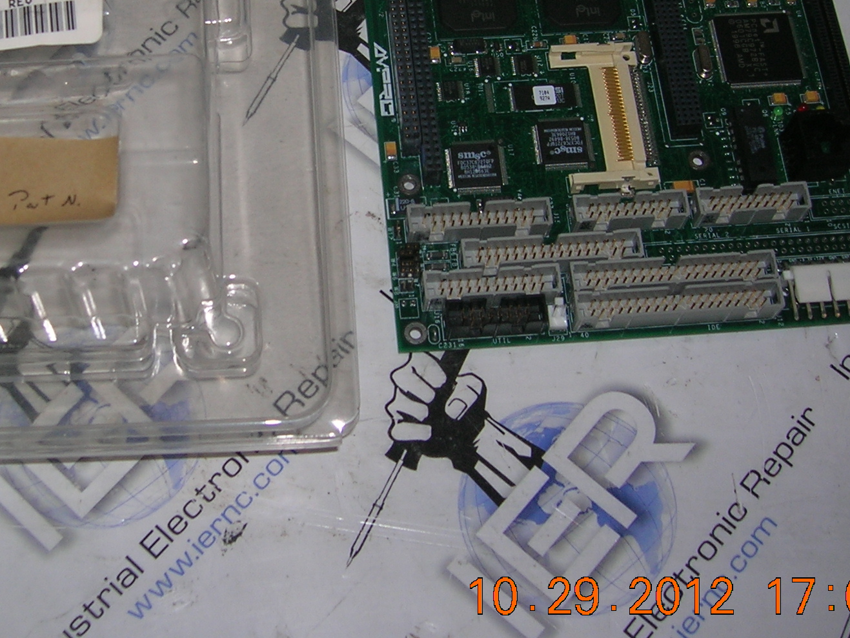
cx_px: 253
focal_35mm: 59
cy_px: 159
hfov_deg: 32.3
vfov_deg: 24.5
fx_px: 1449
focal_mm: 5.7
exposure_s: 1/60.1
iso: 50
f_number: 2.9
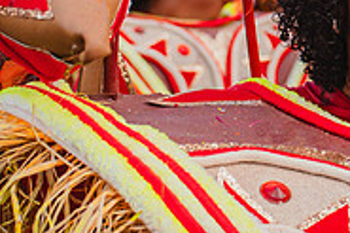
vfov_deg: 6.2
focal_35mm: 219
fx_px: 2127
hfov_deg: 9.3
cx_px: 437
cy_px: -17
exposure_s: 1/1600
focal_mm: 70
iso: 640
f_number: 5.6
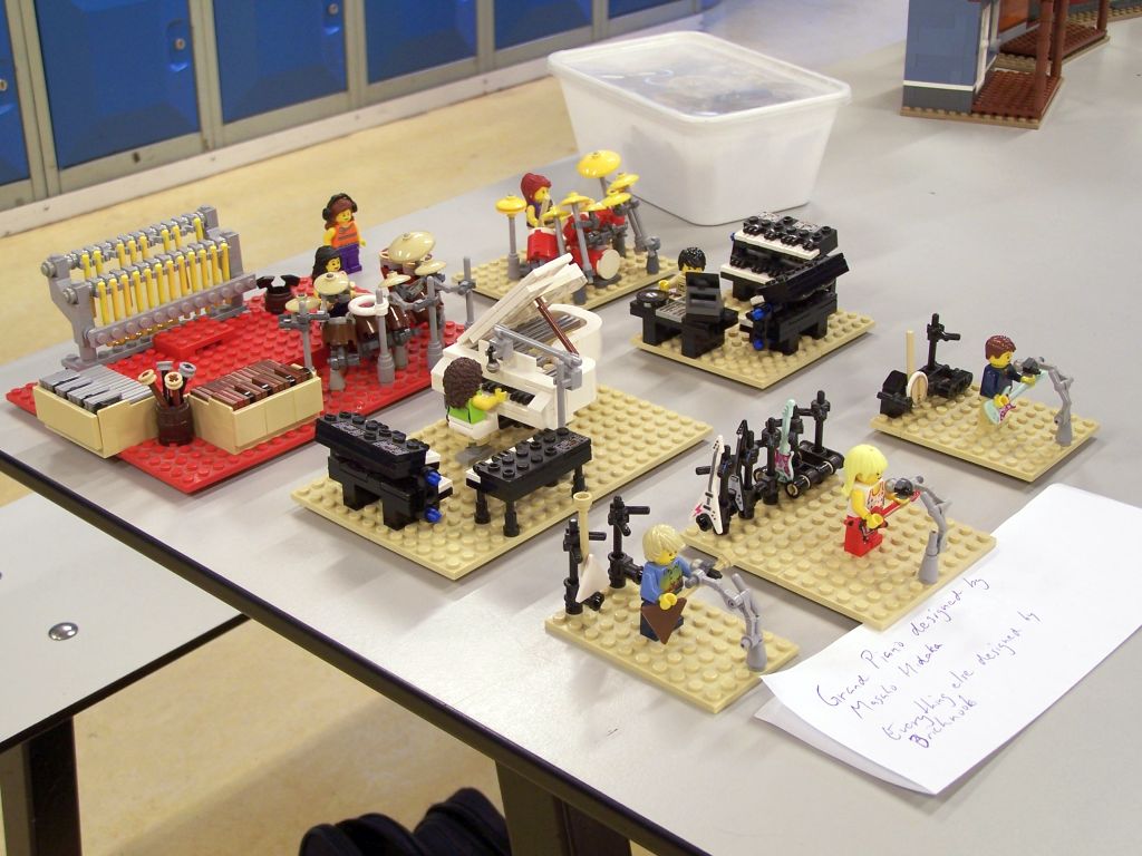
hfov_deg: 37.5
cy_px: 428
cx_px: 571
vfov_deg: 28.6
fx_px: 1683
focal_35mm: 51
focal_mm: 8.5
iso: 80
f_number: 3
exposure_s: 1/6
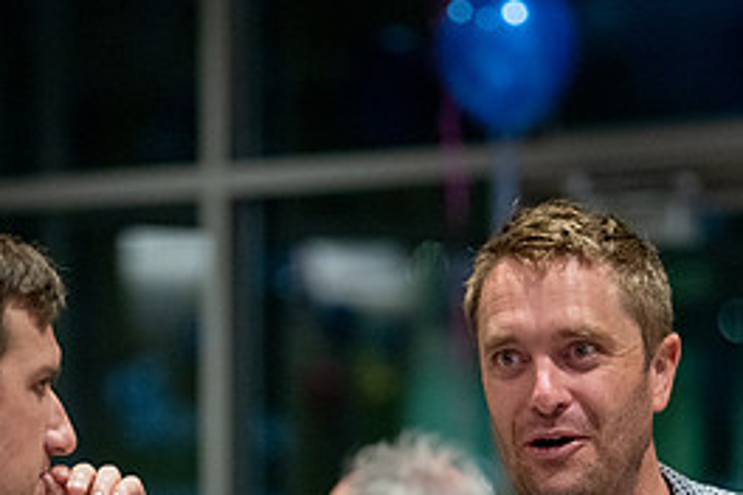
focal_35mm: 287
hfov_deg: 7.2
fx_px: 5923
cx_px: 366
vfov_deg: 4.8
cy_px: 489
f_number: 2.8
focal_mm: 120
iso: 3200
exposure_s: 1/160
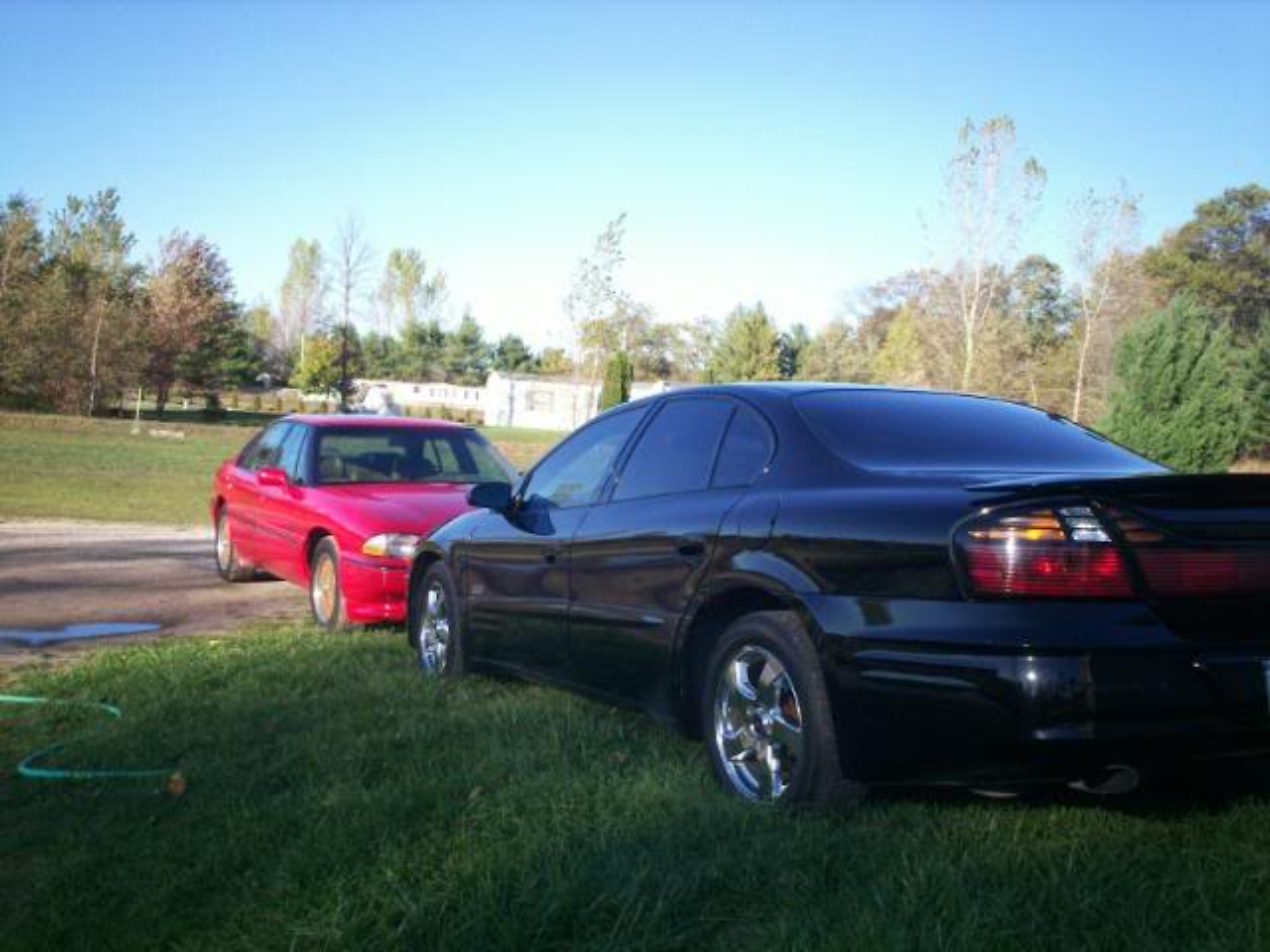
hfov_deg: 51.4
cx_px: 635
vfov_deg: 39.7
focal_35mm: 36
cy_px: 476
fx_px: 1321
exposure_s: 1/252
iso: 100
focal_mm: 6
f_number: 4.5
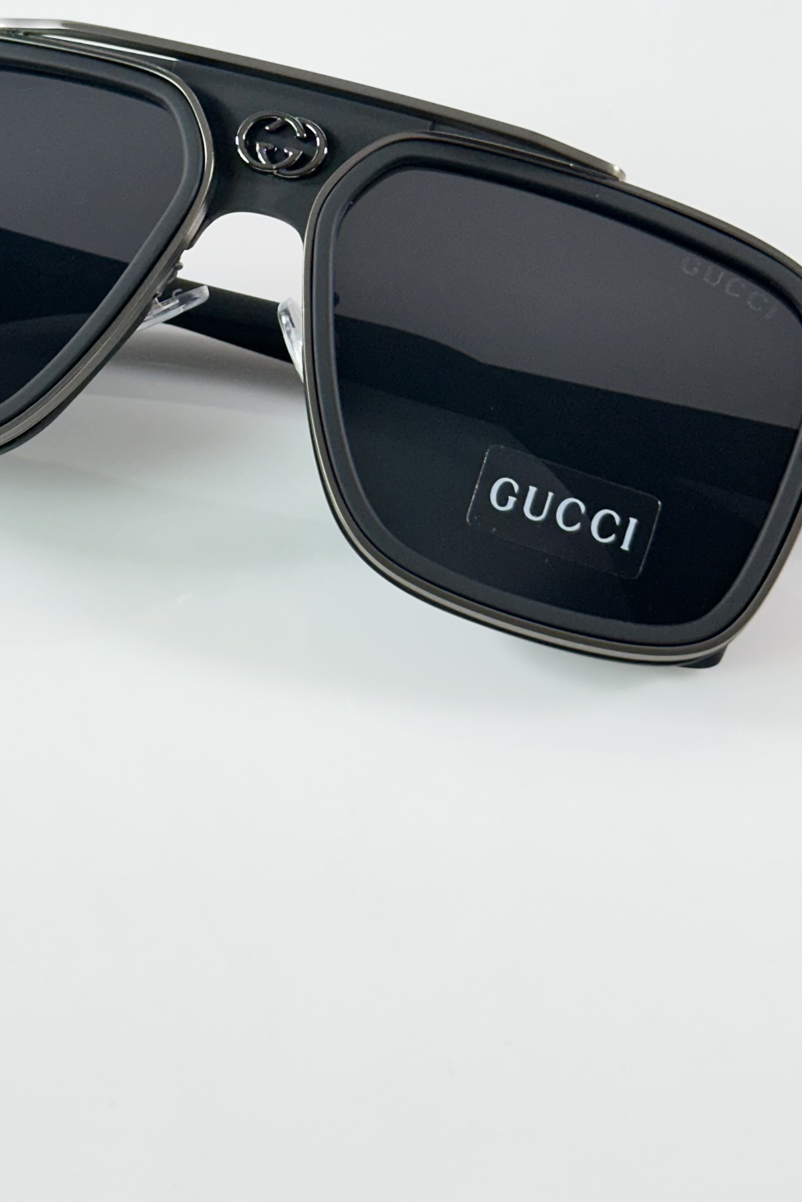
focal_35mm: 84
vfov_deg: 24.0
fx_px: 2806
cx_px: 229
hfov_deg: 16.2
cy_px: 320
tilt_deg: -43.2
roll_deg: +2.5
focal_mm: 6.86
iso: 80
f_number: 1.78
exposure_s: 1/100
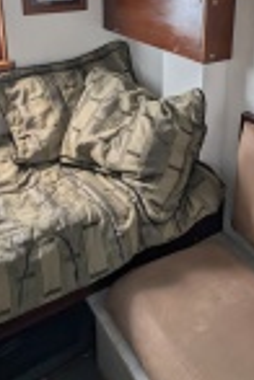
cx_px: 126
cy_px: 72
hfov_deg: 38.9
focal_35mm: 34
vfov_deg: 52.0
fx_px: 360
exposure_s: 1/375
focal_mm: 2.02
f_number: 1.7
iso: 41
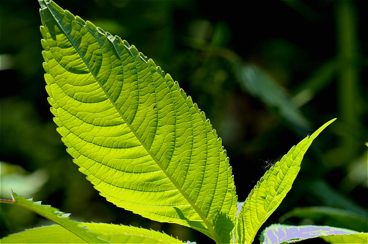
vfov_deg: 6.5
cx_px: 184
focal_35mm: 210
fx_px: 2144
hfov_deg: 9.8
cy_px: 122
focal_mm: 140
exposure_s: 1/200
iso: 400
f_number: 5.6
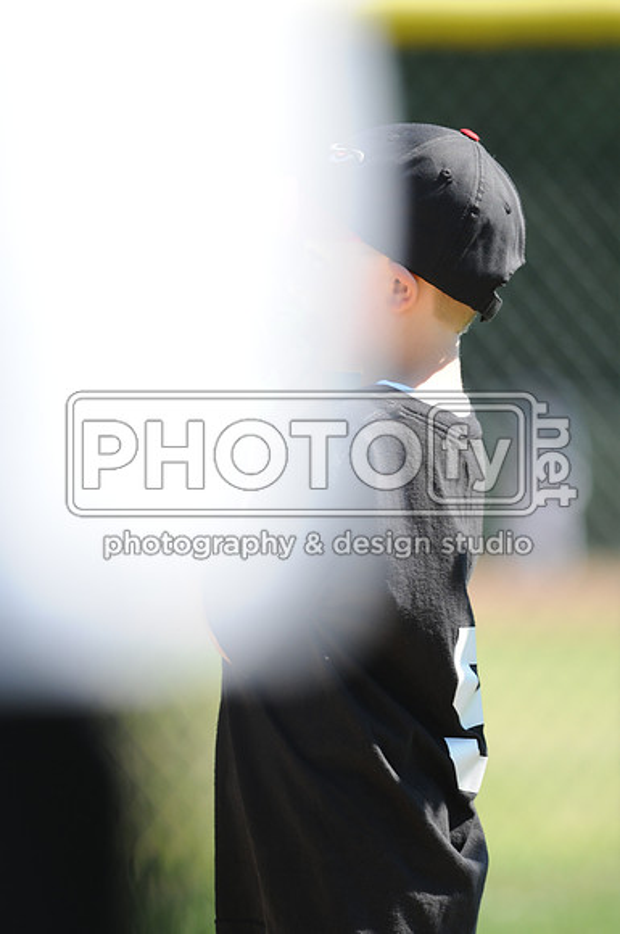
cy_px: 467
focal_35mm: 450
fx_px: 11659
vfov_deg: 4.6
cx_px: 310
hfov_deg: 3.0
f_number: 4
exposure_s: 1/500
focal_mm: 300
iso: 200
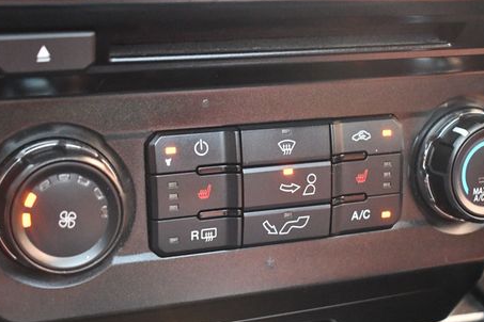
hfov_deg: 28.1
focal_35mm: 72
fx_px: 968
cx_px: 261
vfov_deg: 18.9
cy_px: 204
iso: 5600
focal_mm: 34
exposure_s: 1/60
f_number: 4.5
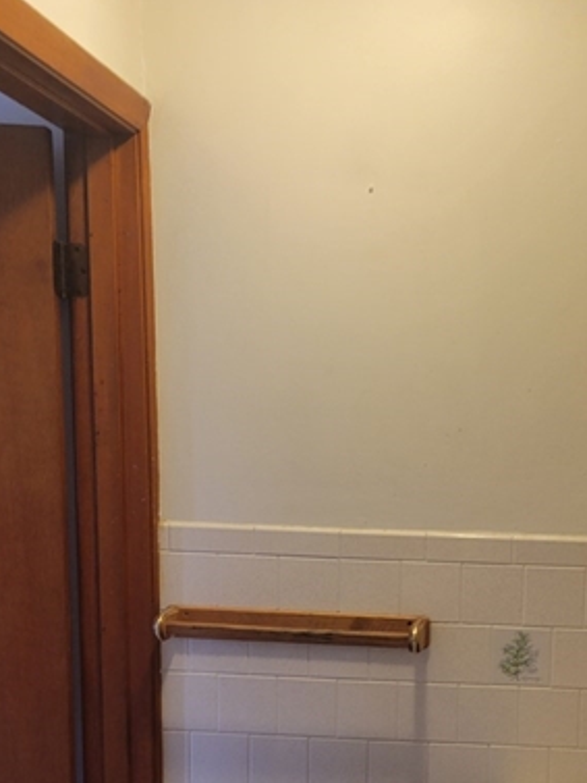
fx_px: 1198
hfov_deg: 26.7
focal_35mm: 53
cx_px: 521
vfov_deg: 35.1
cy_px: 619
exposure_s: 1/40
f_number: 1.8
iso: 200
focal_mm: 5.4
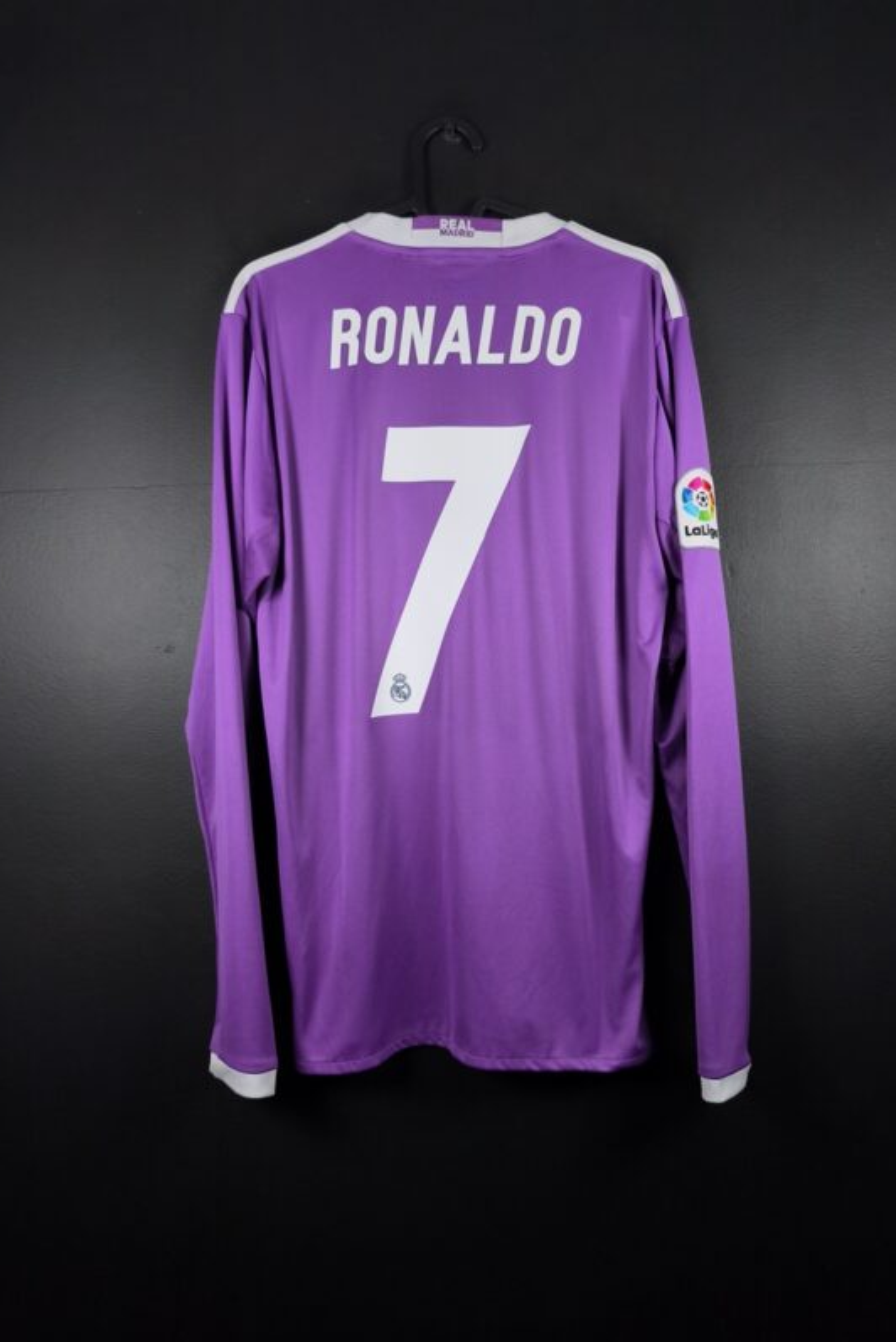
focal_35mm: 24
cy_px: 672
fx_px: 895
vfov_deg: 73.7
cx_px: 451
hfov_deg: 53.2
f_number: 1.6
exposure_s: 1/200
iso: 400
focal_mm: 6.57
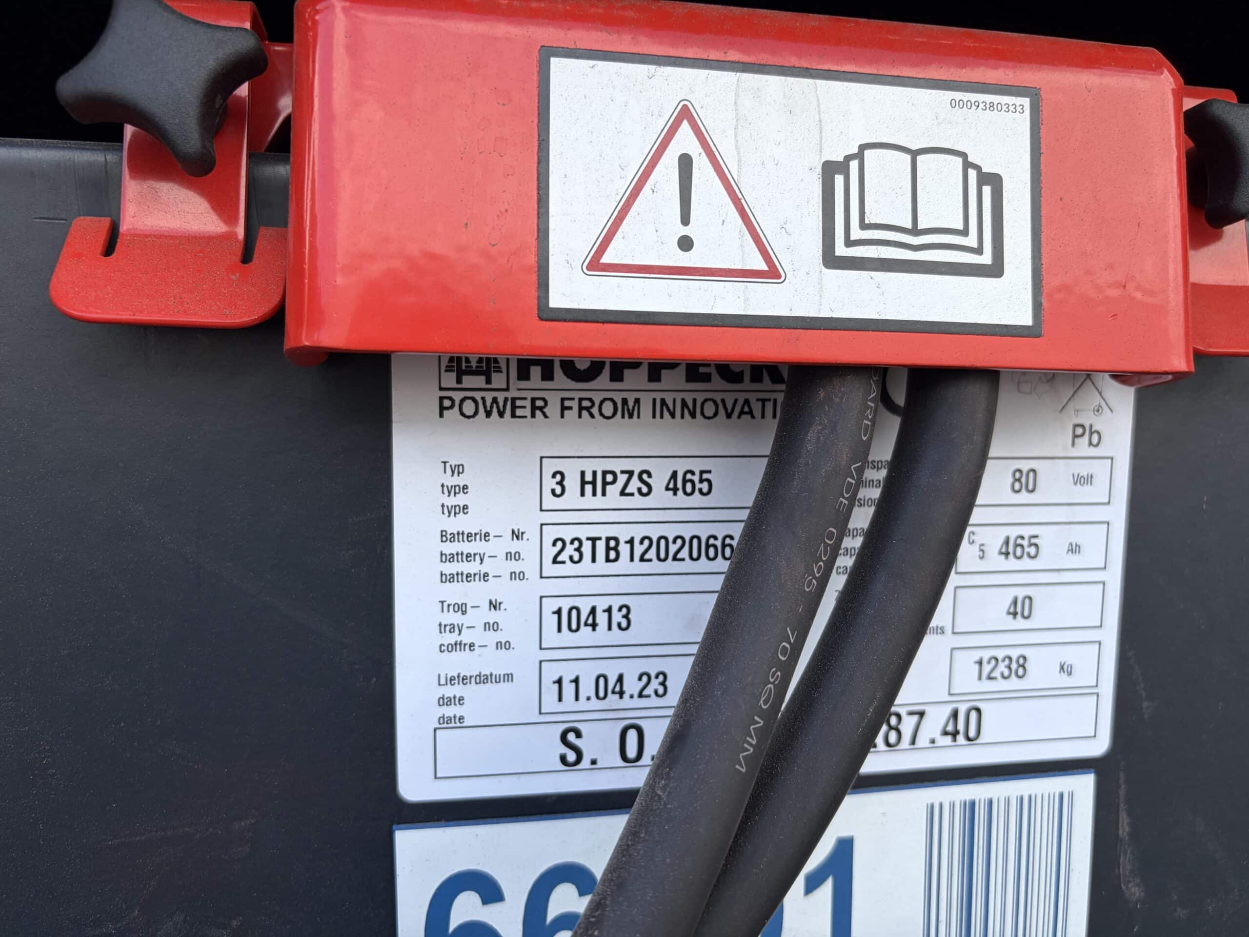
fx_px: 938
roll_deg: -1.1
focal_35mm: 26
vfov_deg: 53.1
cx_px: 624
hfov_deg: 67.3
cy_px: 468
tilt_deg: -7.8
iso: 50
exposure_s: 1/907
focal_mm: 5.96
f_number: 1.6
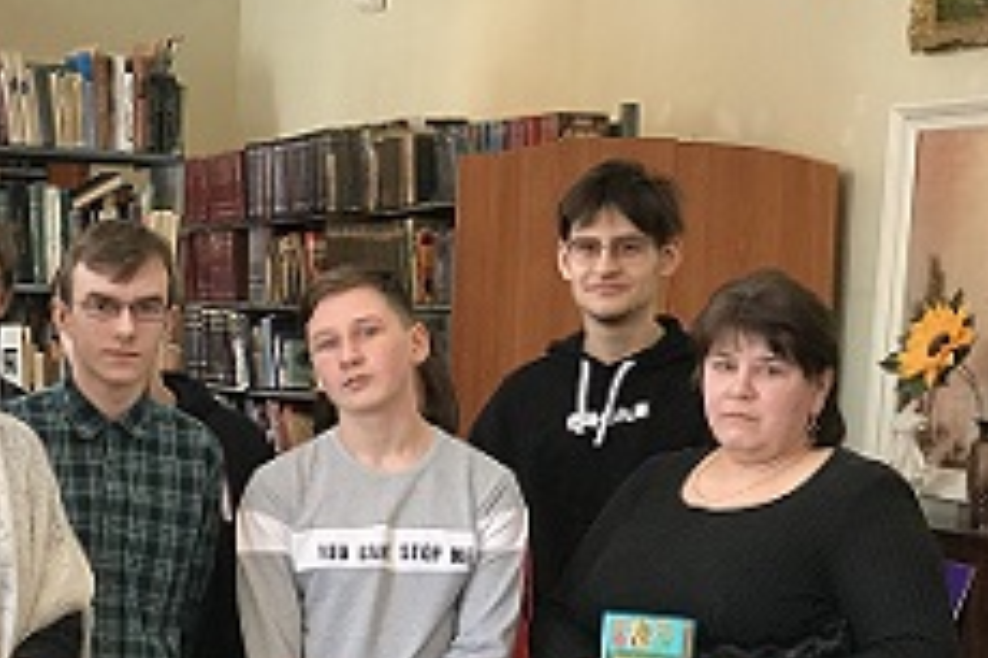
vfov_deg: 11.8
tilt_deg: -0.4
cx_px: 26
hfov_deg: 17.3
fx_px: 3181
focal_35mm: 116
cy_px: 406
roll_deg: -2.2
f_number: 2.8
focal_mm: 6.6
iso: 125
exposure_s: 1/50
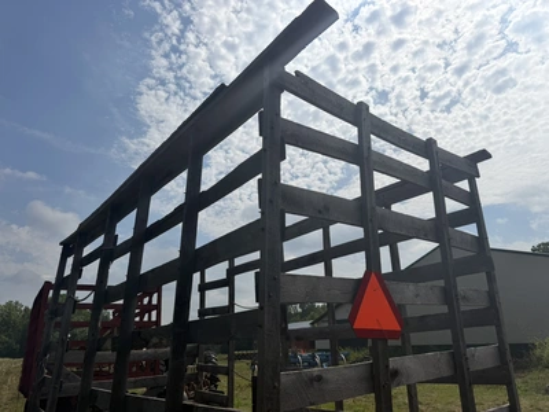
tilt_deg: +24.4
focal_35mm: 24
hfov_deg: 71.6
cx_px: 274
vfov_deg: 56.8
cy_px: 206
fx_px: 381
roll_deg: -1.2
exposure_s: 1/14286
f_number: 1.78
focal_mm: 6.76
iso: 80
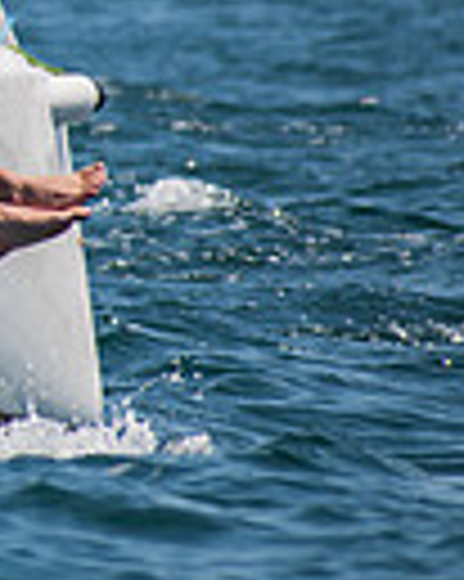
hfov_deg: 1.3
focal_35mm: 1207
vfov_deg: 1.6
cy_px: -29
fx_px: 20744
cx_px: -604
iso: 200
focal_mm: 190
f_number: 6.3
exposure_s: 1/1250
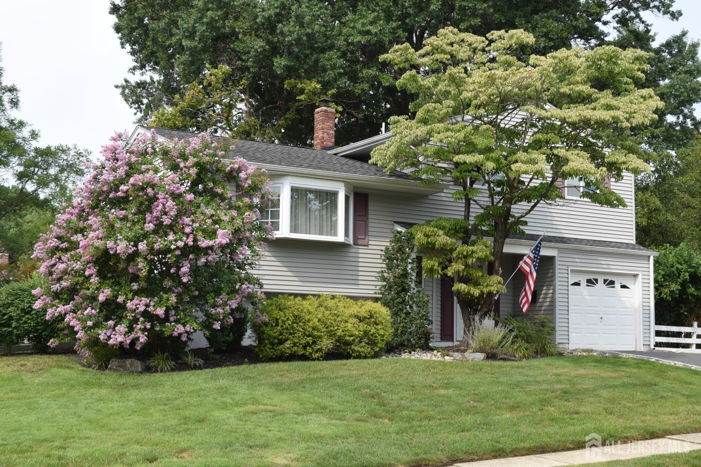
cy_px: 234
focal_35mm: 51
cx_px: 350
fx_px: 993
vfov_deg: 26.5
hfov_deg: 38.9
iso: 200
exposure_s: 1/320
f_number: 9
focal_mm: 34
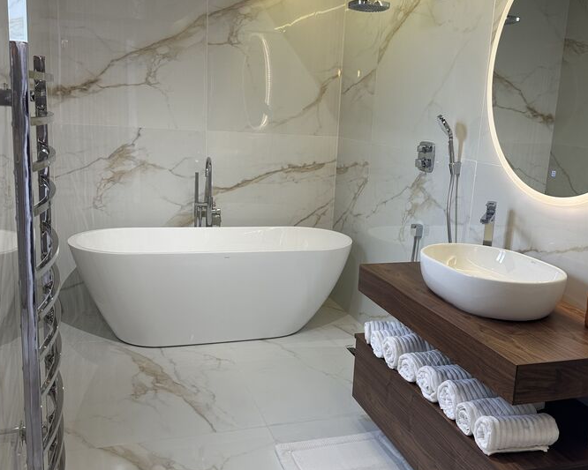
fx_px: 627
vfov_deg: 41.2
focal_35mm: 36
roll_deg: -3.9
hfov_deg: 50.2
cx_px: 329
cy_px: 238
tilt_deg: -10.9
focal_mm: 6.86
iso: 50
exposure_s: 1/100
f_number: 1.78
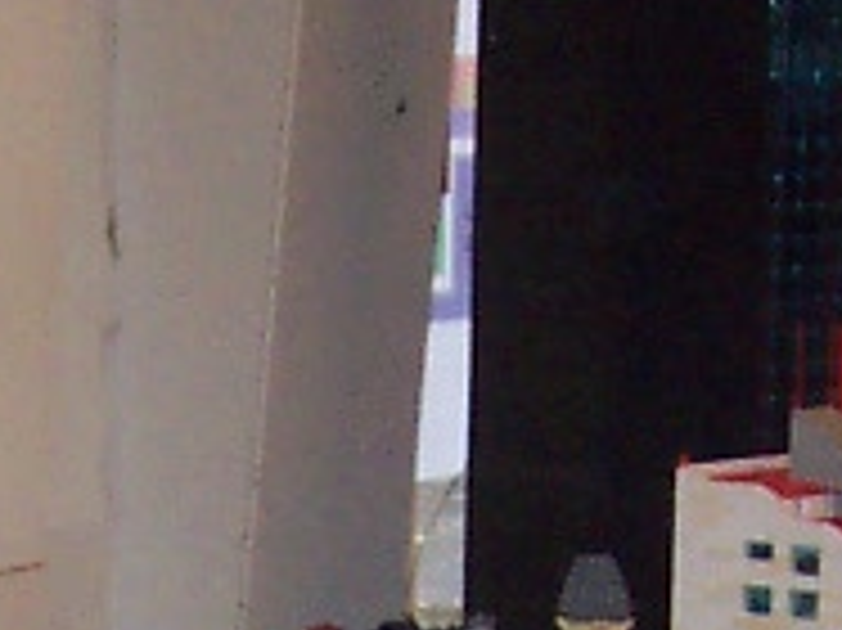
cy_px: 1724
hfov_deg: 8.3
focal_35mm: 238
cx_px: -59
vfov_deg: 5.9
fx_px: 5785
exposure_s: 1/60
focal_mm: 5.6
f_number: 2.8
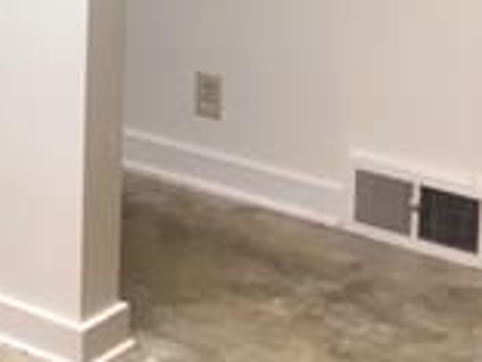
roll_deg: -0.3
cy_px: -226
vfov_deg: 11.8
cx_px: -269
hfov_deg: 15.2
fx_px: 1657
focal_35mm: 119
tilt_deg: -6.7
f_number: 2.2
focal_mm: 4.15
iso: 50
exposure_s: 1/30
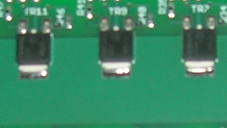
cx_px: 172
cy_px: 160
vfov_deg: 5.6
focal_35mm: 215
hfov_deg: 10.0
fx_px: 1295
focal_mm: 5.7
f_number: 2.9
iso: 50
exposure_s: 1/60.1
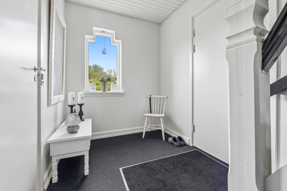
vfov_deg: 77.3
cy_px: 96
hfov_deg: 100.4
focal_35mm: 15
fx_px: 120
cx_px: 144
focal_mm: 10
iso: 500
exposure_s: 1/25
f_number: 8
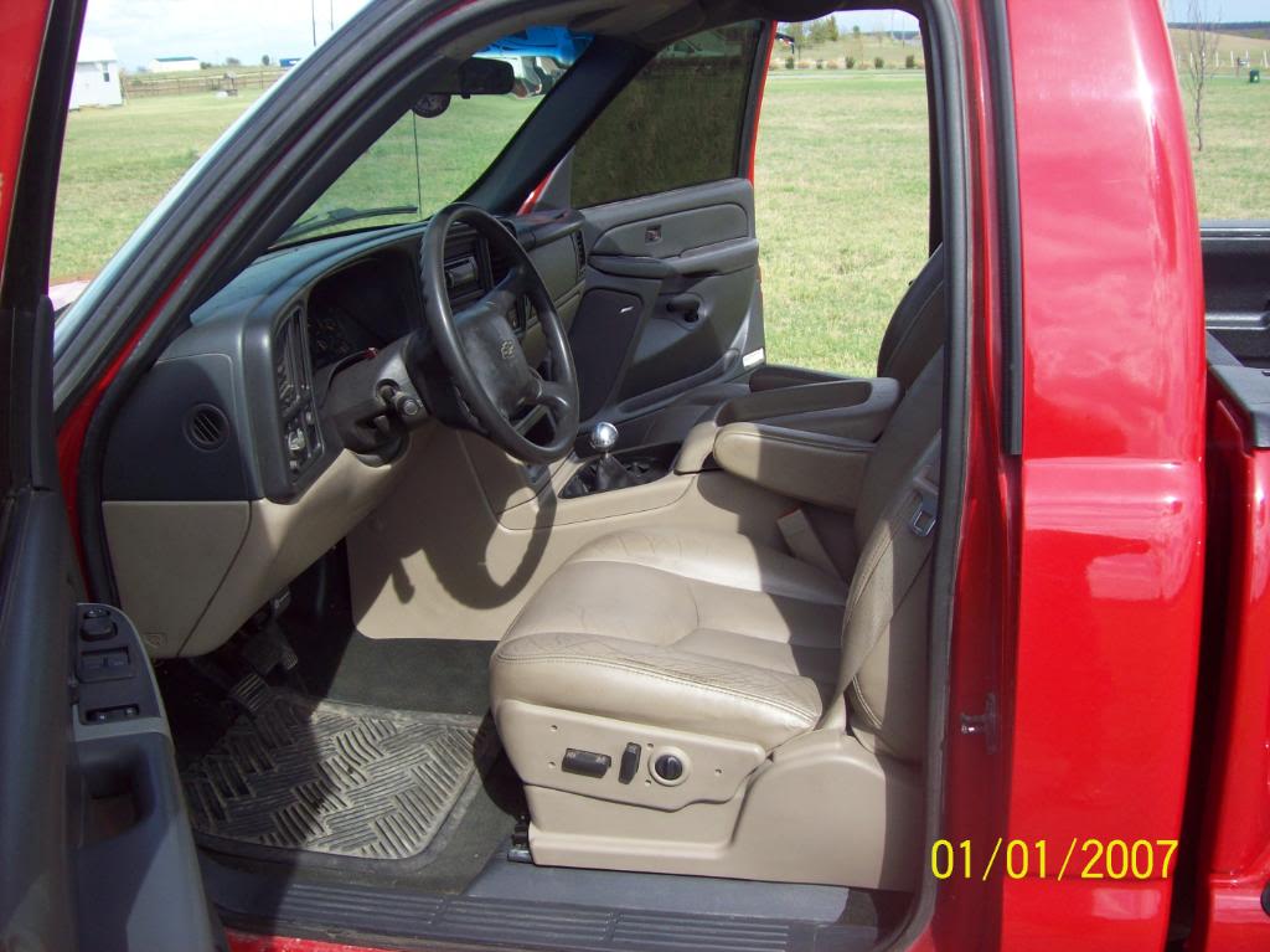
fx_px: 1320
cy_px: 476
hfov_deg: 51.4
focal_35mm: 36
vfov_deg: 39.6
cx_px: 635
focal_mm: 6
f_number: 2.7
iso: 80
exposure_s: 1/581
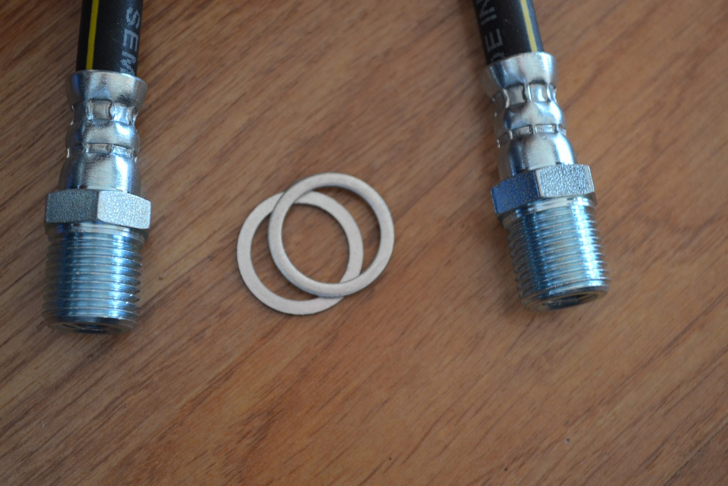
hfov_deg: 28.1
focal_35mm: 72
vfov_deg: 18.9
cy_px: 243
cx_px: 364
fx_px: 1456
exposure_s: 1/15
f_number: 5.3
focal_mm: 48
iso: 400
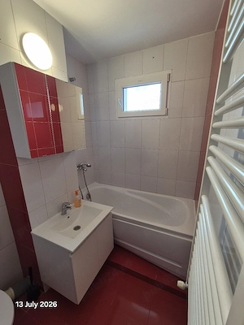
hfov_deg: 89.9
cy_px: 162
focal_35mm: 13
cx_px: 122
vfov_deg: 106.2
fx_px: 122
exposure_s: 1/114
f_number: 2.2
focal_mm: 2.2
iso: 50
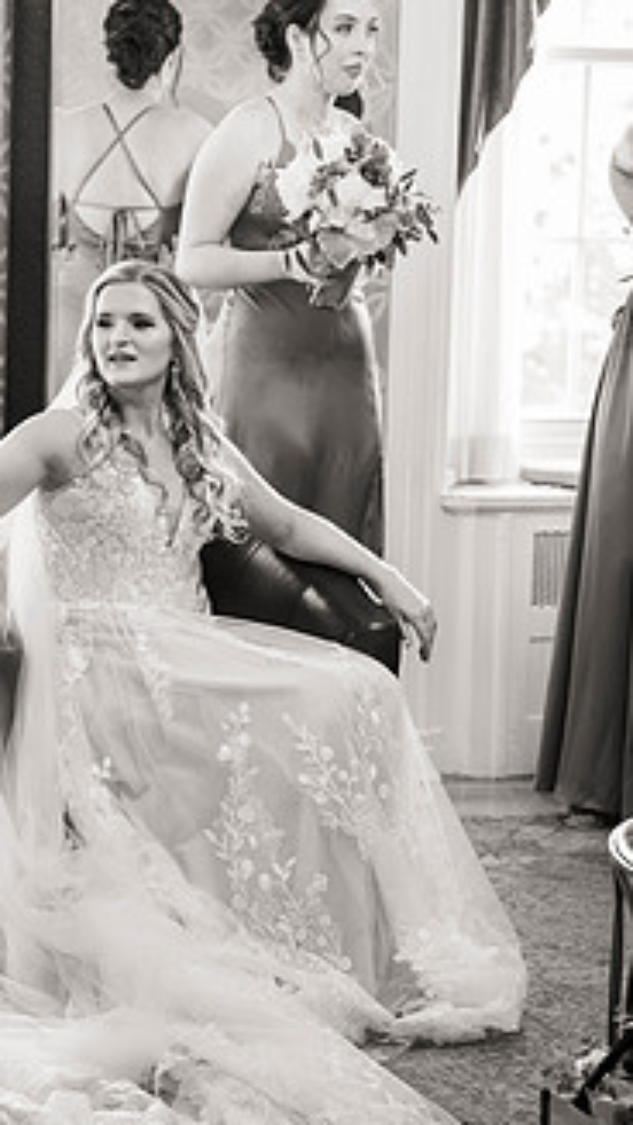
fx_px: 3013
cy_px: 564
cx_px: 131
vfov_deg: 21.1
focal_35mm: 101
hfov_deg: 11.9
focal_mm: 70
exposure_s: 1/160
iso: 2500
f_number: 3.5
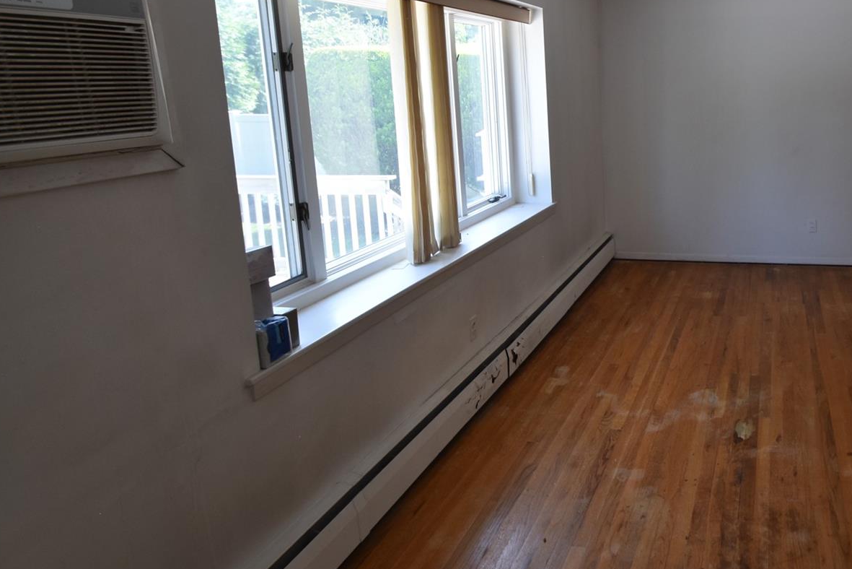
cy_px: 160
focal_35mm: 26
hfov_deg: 63.9
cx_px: 671
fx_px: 615
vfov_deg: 48.1
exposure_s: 1/100
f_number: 5
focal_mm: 10
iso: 400
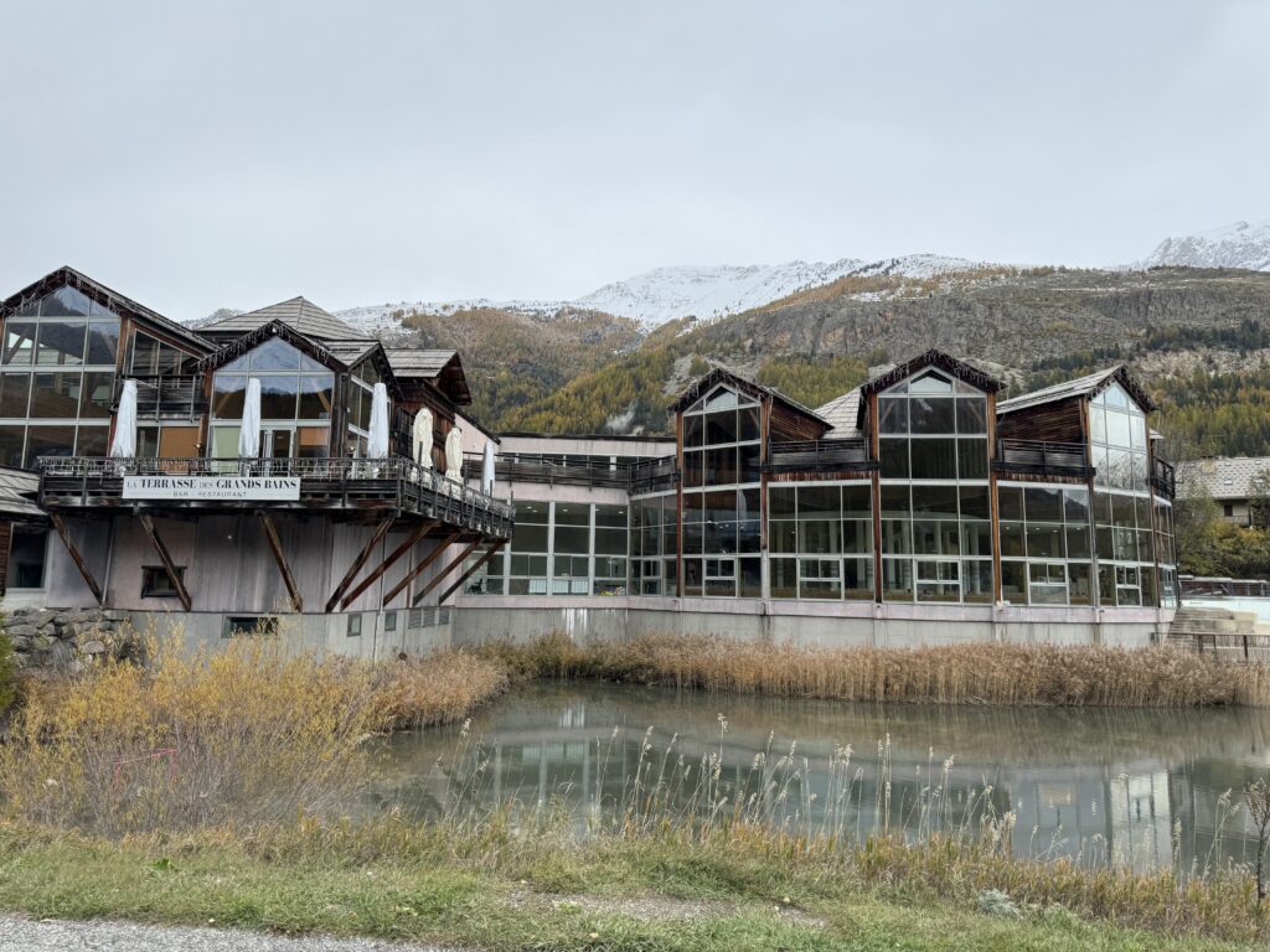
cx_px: 635
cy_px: 476
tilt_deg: +4.9
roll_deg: +1.8
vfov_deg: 56.8
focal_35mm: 24
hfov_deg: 71.6
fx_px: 881
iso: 80
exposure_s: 1/1059
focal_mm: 6.86
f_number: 1.78
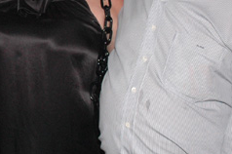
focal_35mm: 97
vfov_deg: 13.8
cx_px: 2
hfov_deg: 20.4
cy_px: -15
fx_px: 624
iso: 500
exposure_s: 1/60
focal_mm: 22
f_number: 13
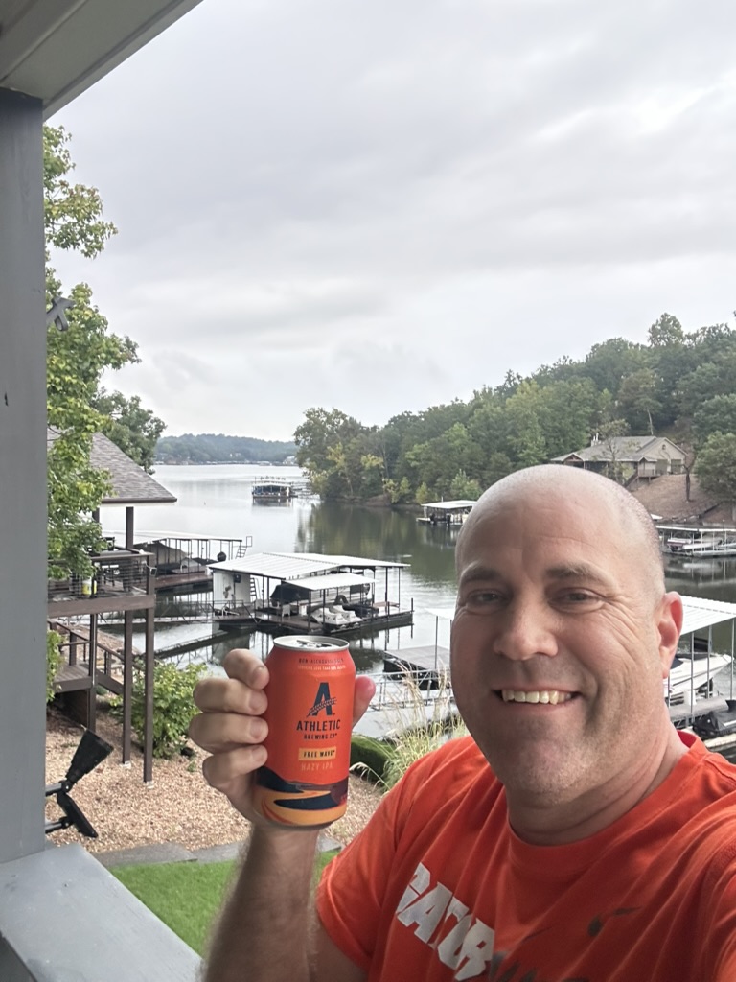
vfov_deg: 60.0
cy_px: 491
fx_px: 850
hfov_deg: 46.8
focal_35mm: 30
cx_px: 368
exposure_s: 1/63
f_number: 1.9
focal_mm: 2.69
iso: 80
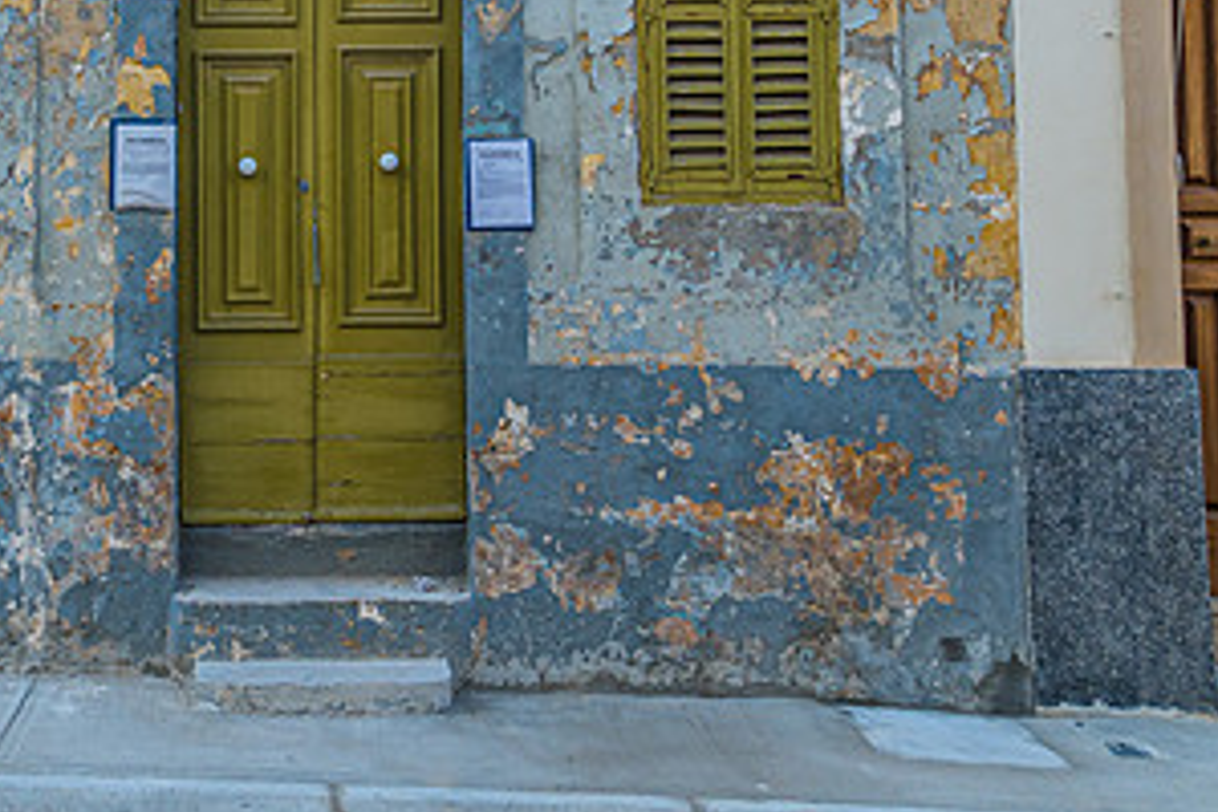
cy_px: 112
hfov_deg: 33.6
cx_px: 272
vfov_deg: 22.9
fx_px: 1962
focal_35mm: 58
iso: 400
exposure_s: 1/250
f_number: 5.6
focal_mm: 20
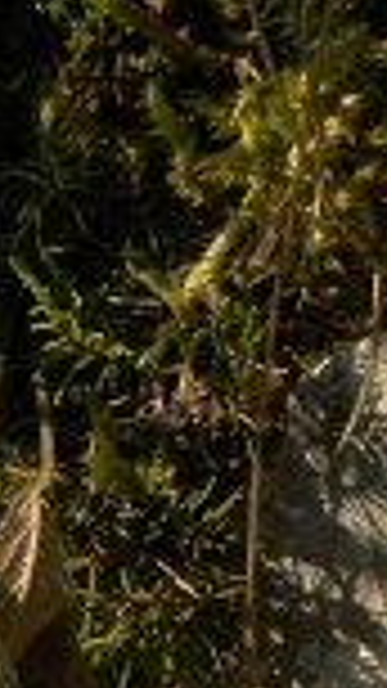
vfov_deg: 12.1
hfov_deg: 6.4
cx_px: 1035
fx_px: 3249
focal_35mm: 178
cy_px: 427
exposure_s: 1/500
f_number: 5.6
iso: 100
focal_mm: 9.2
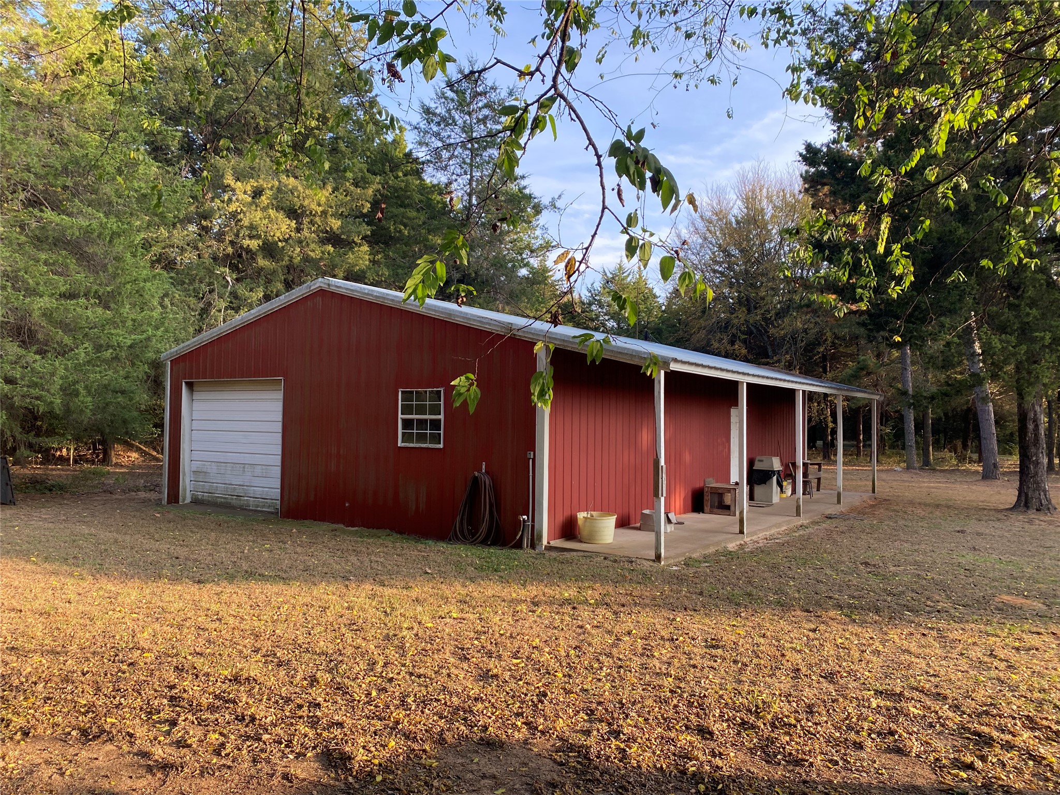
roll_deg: -0.8
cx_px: 530
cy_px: 398
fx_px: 796
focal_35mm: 26
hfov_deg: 67.3
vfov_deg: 53.1
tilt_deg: +3.0
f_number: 1.8
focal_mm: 4.25
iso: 32
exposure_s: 1/257
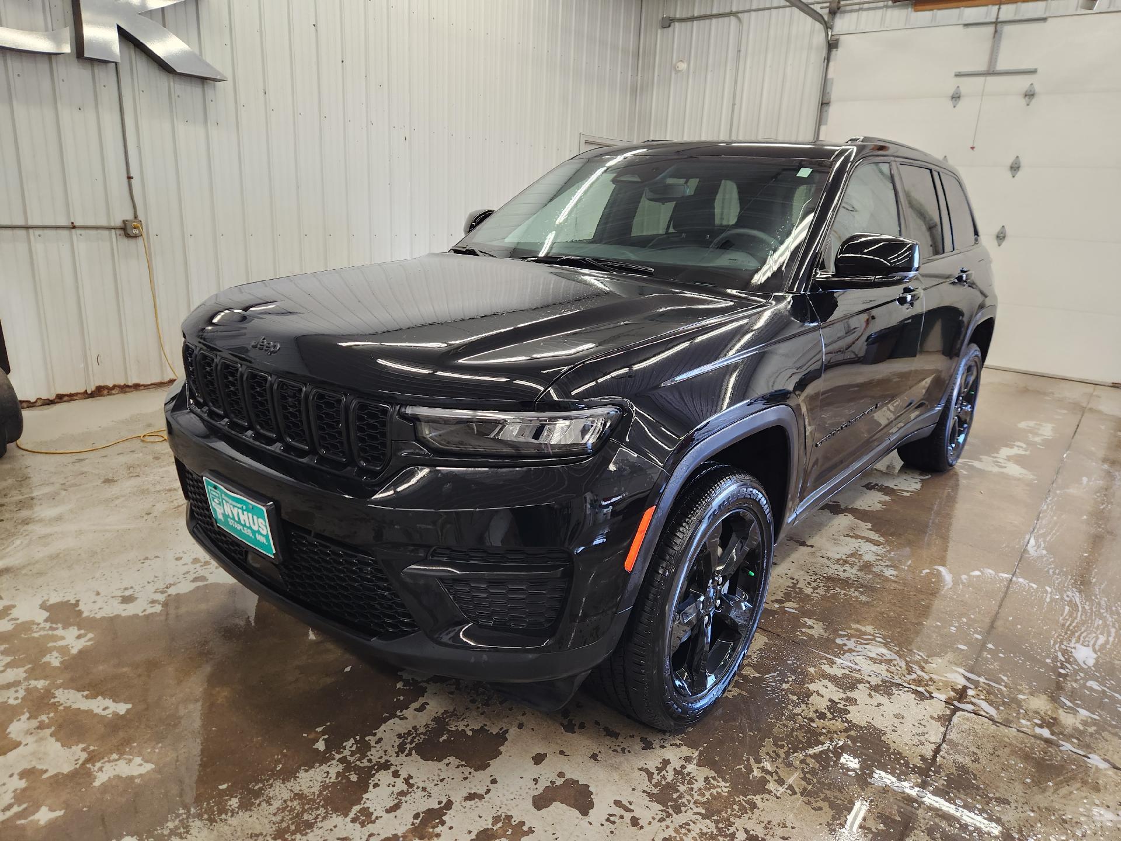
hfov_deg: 73.9
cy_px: 420
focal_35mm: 23
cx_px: 560
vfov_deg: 58.9
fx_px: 745
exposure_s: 1/120
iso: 160
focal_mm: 5.4
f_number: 1.8
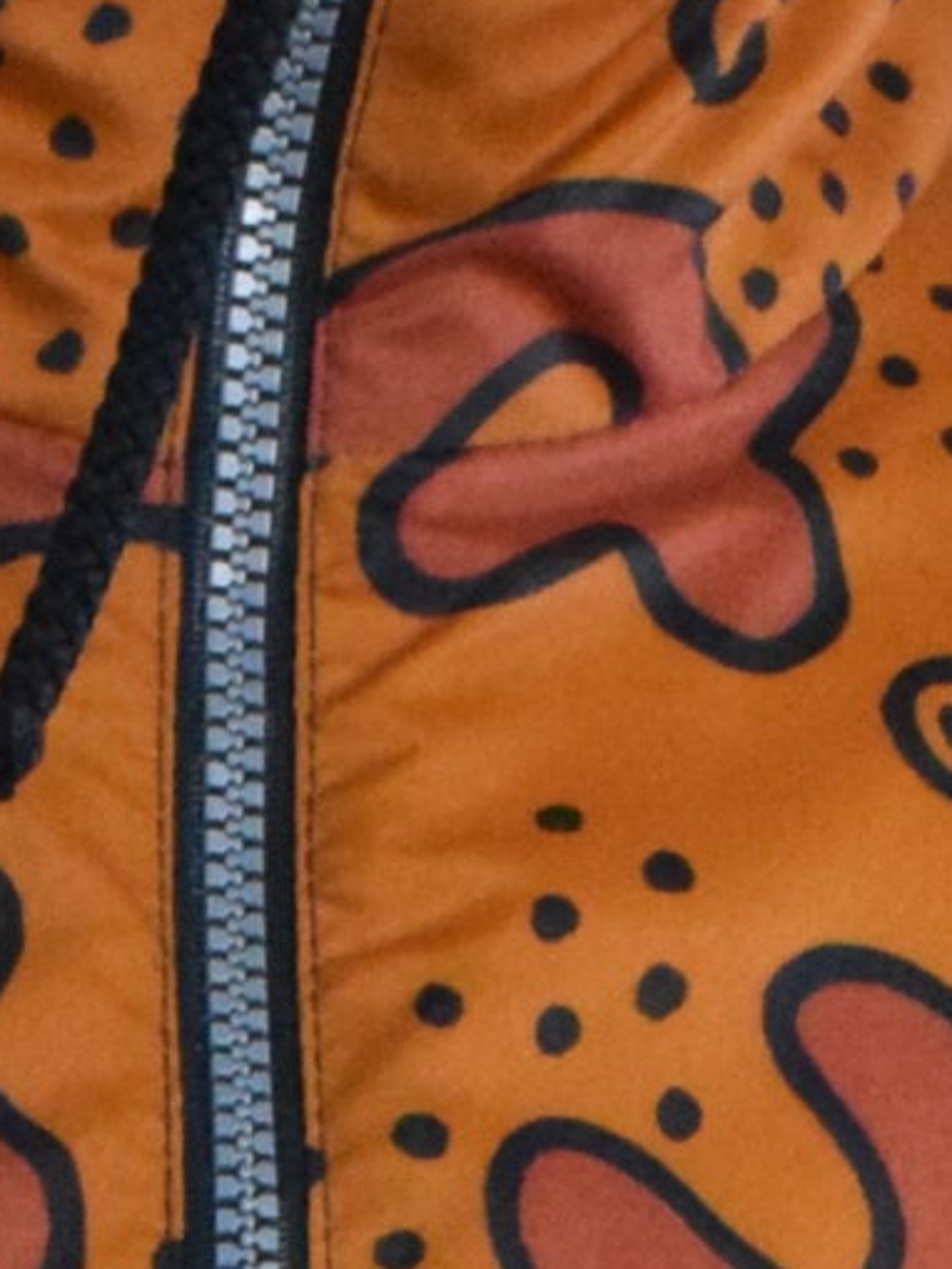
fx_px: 9559
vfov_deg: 7.2
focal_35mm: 261
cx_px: -174
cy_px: 2962
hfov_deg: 5.7
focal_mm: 23
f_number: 11
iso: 3200
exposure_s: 1/250
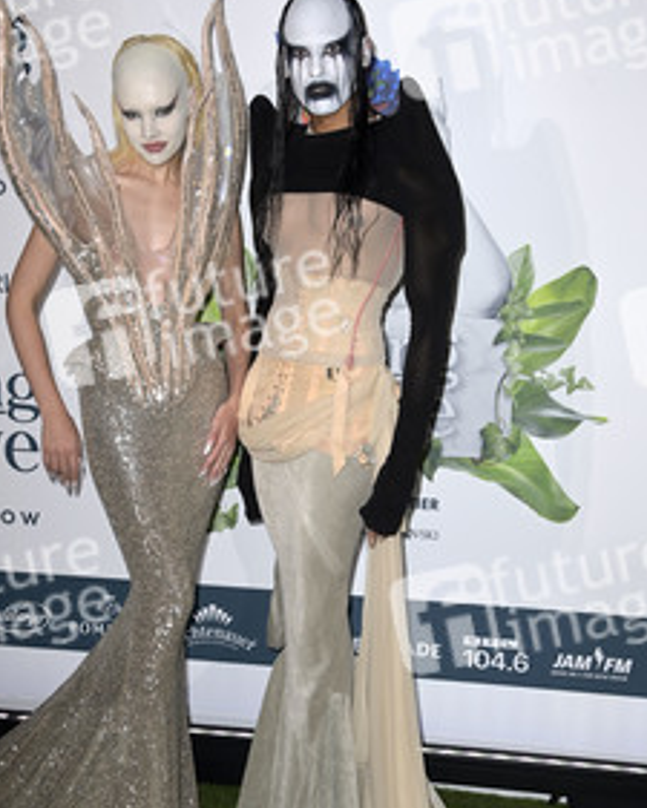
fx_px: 1531
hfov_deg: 23.8
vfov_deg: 29.5
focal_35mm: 64
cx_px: 276
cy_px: 463
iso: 640
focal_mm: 48
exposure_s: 1/250
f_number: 5.6
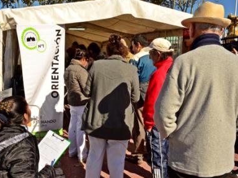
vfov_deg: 38.7
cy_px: 87
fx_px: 254
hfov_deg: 49.9
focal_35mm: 37
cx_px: 100
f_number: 22
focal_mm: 22
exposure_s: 1/200
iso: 800
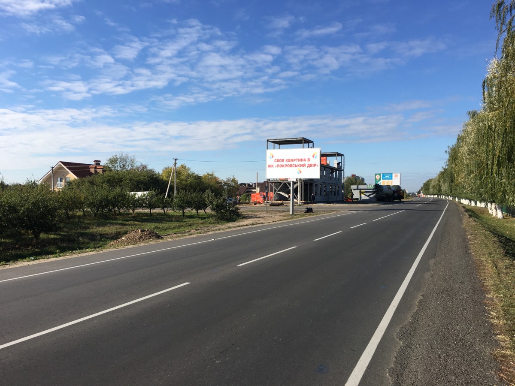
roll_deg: +0.1
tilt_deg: +1.0
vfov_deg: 48.2
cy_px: 193
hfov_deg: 61.7
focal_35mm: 29
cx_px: 258
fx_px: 431
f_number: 2.2
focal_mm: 4.15
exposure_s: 1/1709
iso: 25
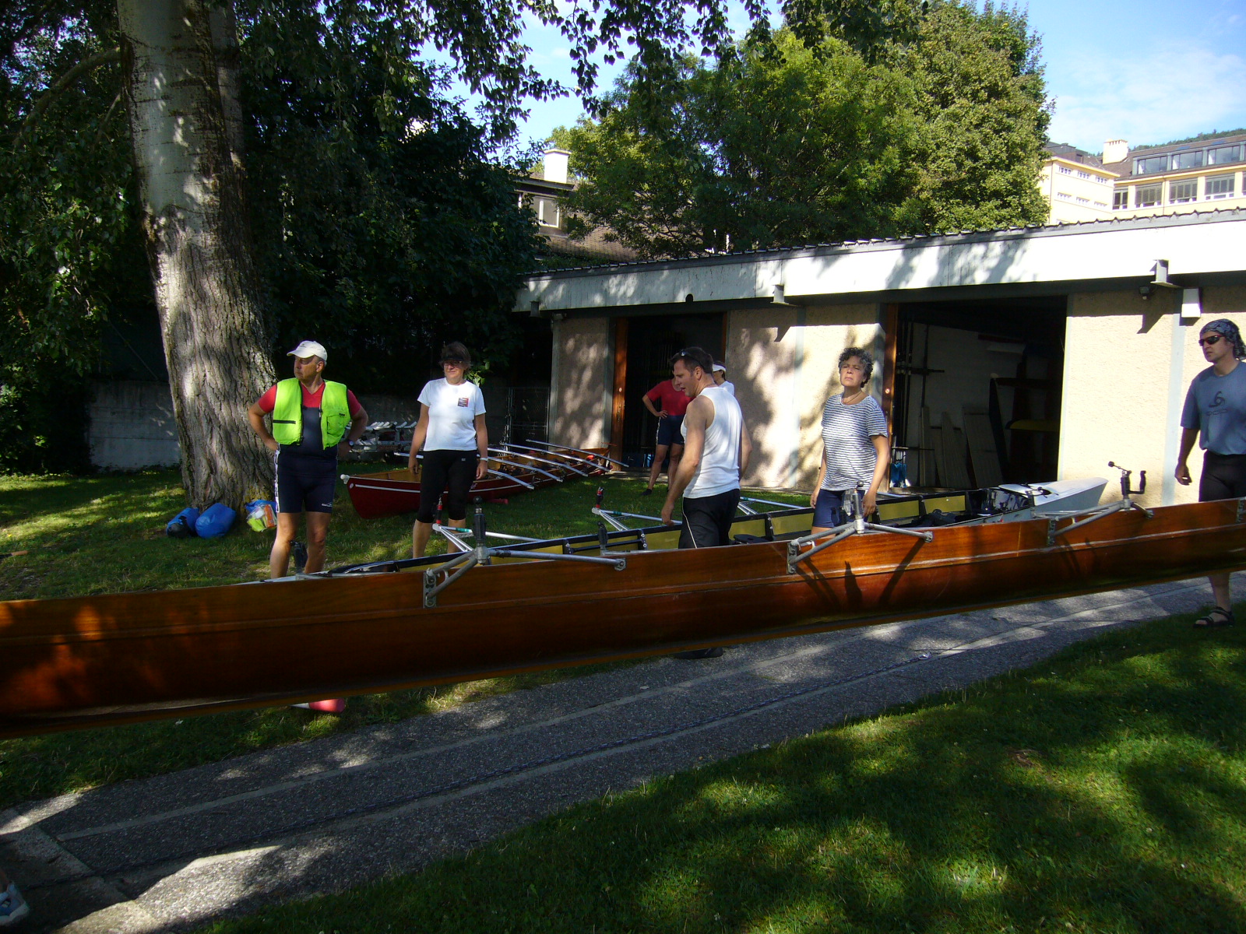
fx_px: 1260
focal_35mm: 35
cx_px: 623
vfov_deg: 40.7
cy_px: 467
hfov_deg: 52.6
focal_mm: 5.8
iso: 80
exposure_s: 1/500
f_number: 2.8
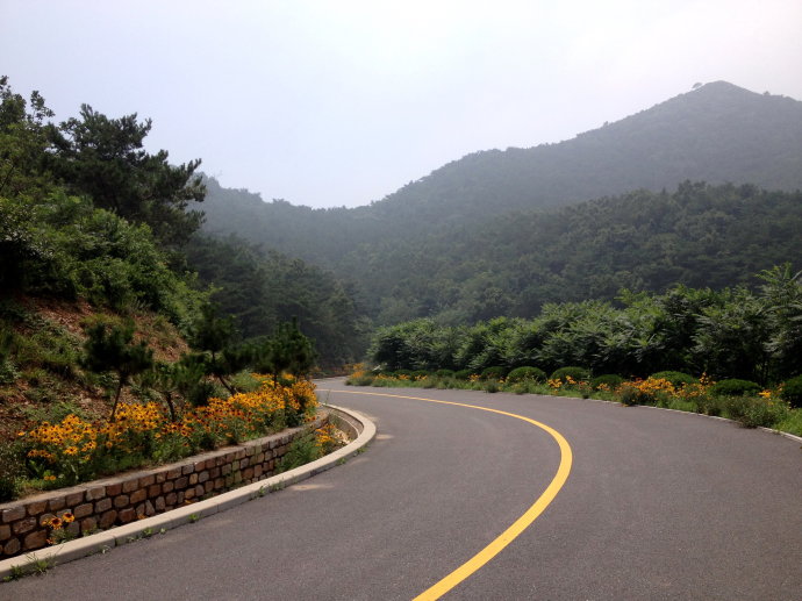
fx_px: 811
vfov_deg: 40.7
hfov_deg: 52.6
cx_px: 401
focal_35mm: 35
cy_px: 300
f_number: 2.4
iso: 50
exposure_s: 1/2208
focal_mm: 4.28
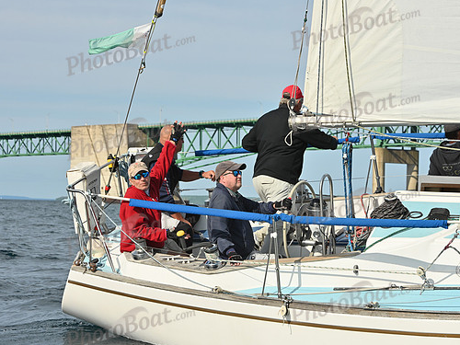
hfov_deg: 15.8
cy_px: 172
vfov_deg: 11.9
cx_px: 244
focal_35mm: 125
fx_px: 1661
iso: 320
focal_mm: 112
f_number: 11
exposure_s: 1/1000
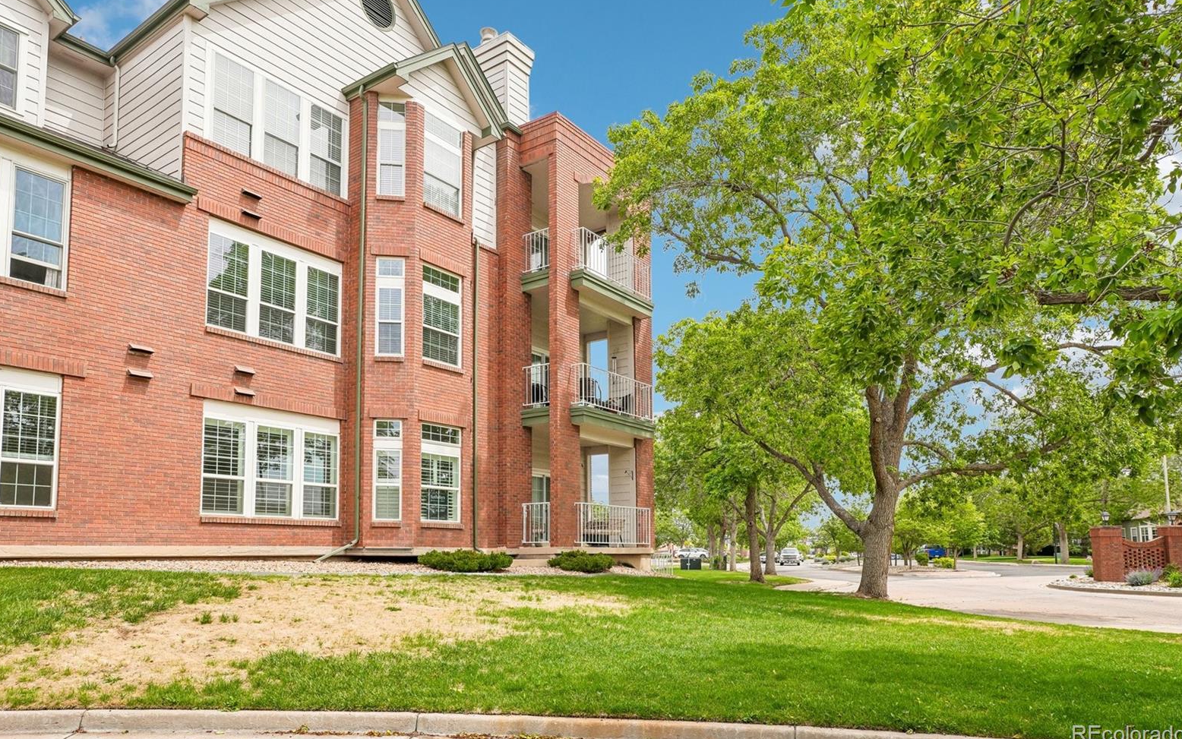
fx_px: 709
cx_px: 587
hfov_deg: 79.6
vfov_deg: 55.0
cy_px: 345
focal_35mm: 22
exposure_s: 1/350
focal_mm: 14
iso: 100
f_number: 8
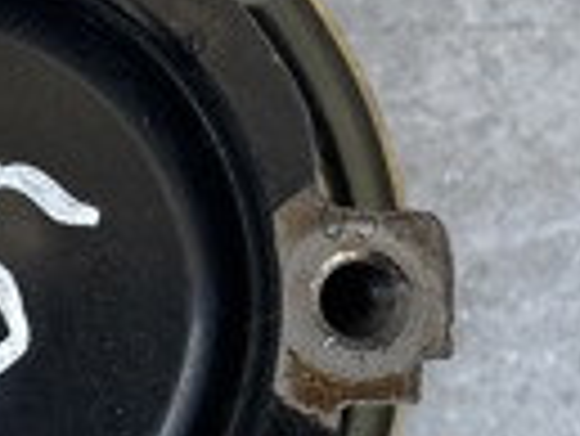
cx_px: -99
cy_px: 151
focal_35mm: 129
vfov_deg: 11.5
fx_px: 2163
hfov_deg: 14.8
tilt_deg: -86.4
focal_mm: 4.2
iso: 40
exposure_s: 1/121
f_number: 1.6
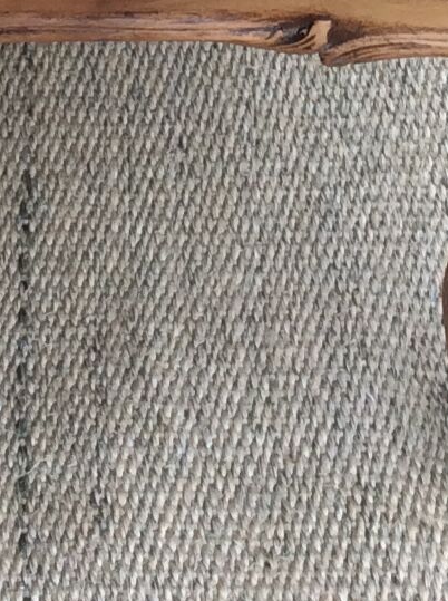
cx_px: 132
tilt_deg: -43.9
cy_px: -580
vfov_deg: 11.6
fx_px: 2667
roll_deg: -2.3
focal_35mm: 154
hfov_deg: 9.6
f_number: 2.4
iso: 32
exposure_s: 1/100
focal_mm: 3.3
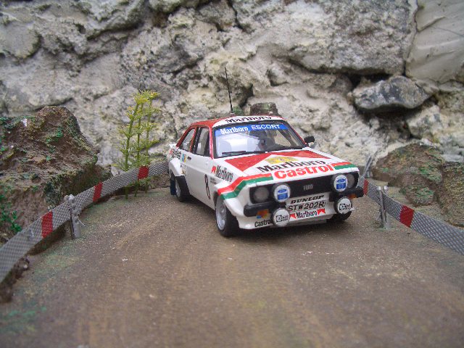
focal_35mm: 35
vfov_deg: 40.7
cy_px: 174
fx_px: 469
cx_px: 232
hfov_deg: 52.6
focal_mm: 5.8
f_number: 2.6
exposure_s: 1/160
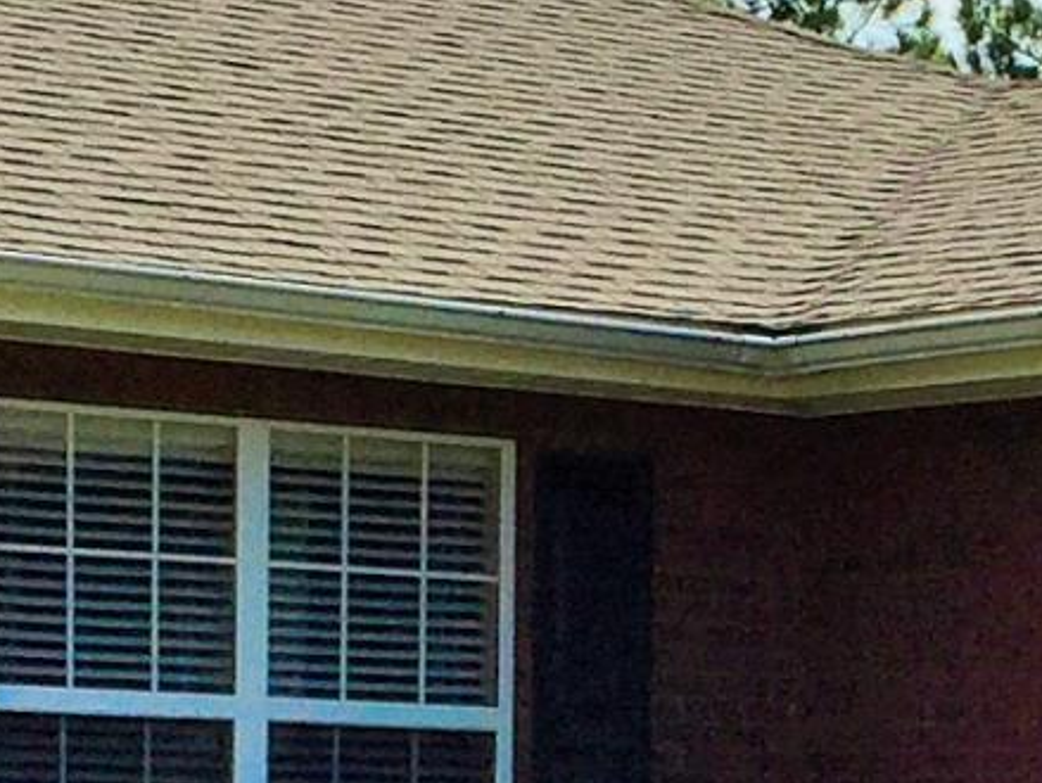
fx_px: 5965
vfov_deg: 7.4
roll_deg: -1.7
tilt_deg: -2.9
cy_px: 1222
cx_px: 1305
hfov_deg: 9.8
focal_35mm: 198
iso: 32
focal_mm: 4.15
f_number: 2.2
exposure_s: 1/3597
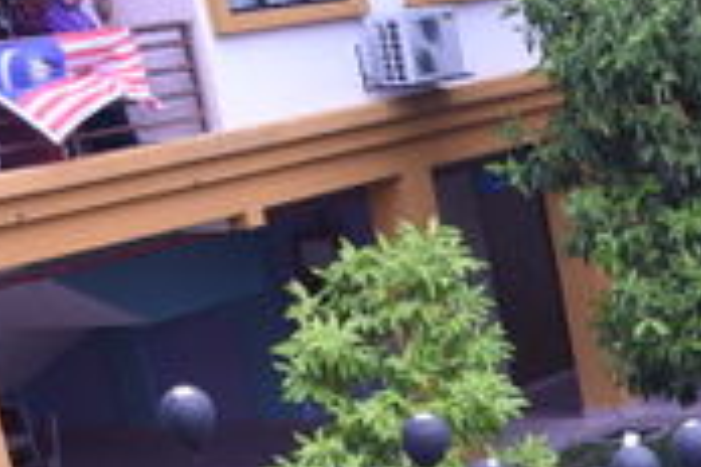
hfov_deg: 14.4
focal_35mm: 127
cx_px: 1225
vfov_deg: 10.4
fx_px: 2470
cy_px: 733
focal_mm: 23
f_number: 13
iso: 400
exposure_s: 1/100
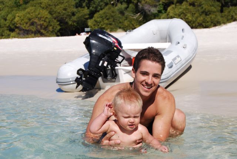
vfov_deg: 20.2
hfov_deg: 29.8
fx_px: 445
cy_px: 80
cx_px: 118
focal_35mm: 68
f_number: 9
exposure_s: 1/320
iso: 100
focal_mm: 45
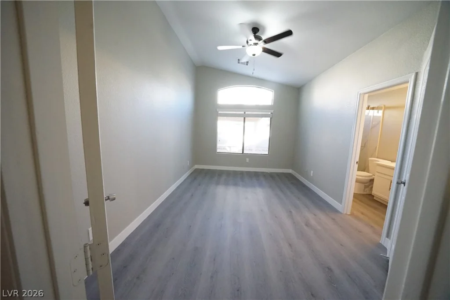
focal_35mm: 12
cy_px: 150
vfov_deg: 90.0
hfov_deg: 112.6
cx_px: 225
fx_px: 150
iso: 8000
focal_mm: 12
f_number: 8
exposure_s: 1/125
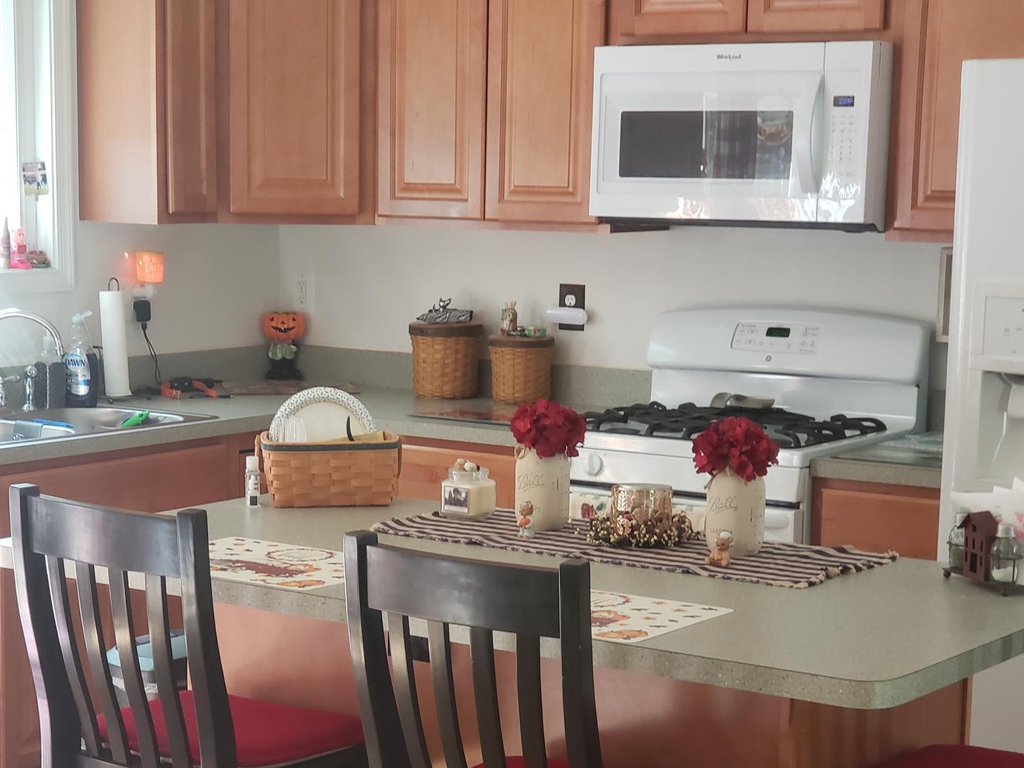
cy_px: 546
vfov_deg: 19.0
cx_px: 423
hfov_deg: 25.3
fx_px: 2278
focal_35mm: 77
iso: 200
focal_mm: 6
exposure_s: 1/24
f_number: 2.4
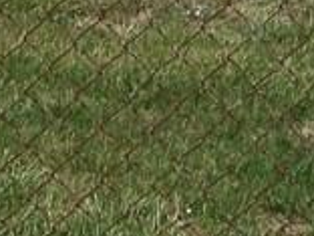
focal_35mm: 295
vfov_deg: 4.8
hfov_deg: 6.7
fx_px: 2676
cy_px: -460
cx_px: 330
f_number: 5.4
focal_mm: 7.6
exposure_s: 1/673
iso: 80
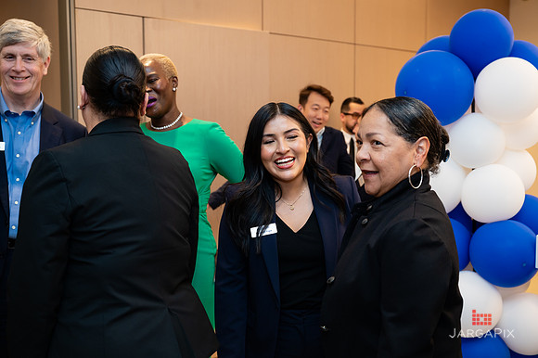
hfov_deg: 45.4
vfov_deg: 31.1
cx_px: 269
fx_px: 644
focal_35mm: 43
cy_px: 179
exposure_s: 1/160
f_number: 4
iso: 400
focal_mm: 43
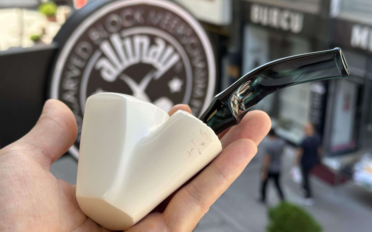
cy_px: 130
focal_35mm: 51
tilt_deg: -21.0
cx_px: 186
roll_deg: +0.3
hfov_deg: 39.6
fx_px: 517
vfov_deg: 25.3
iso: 64
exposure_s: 1/494
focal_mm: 6.86
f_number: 1.78
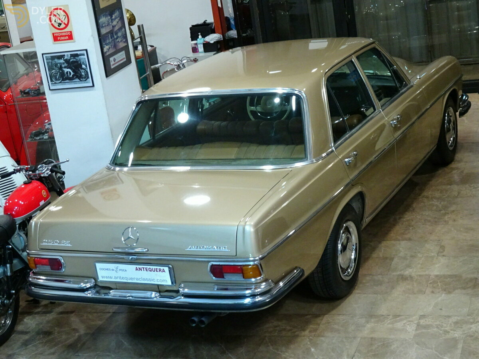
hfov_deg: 28.6
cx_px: 240
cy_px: 180
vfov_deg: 21.6
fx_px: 941
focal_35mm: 68
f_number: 4.5
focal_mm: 11.66
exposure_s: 1/20
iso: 800
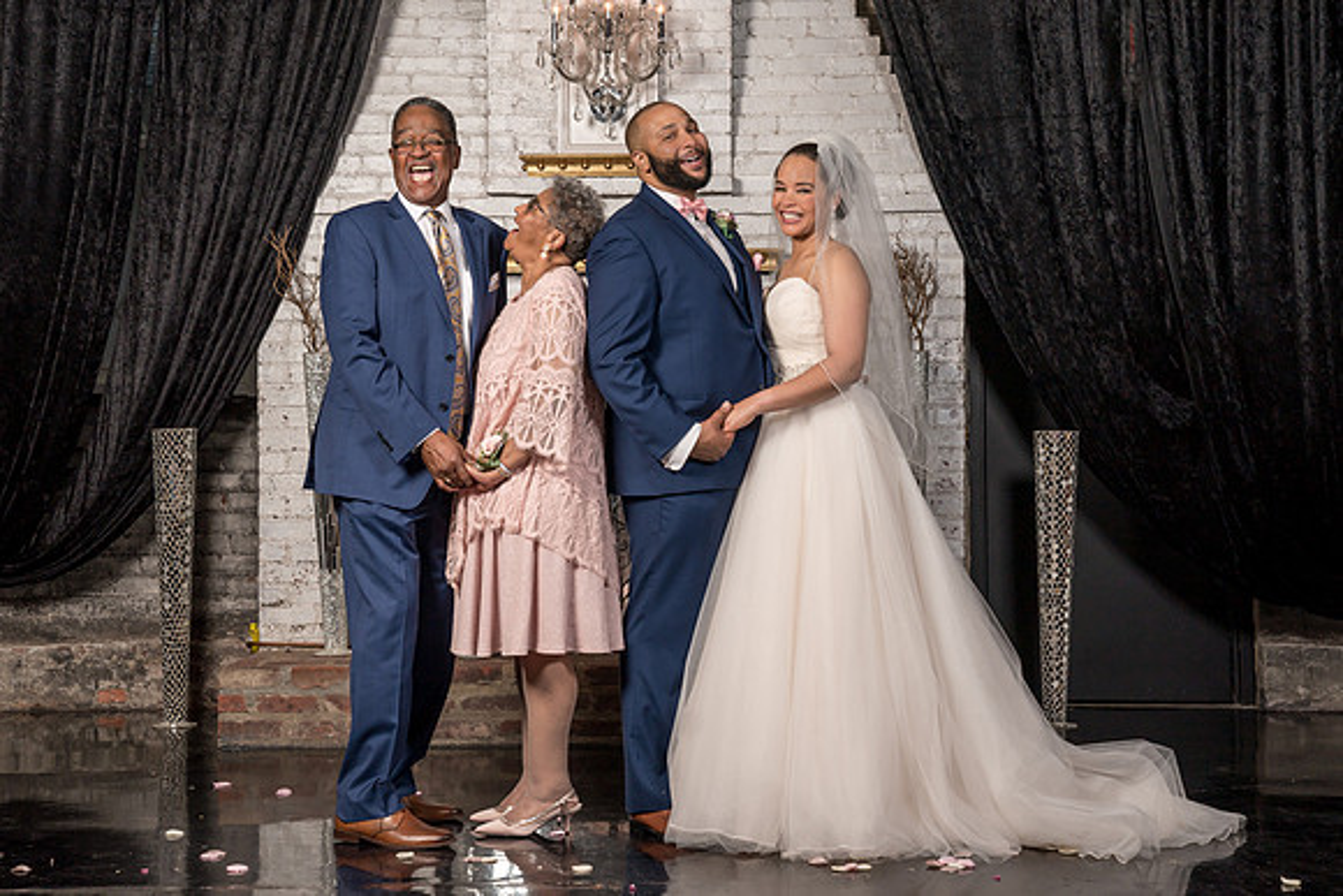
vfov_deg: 20.1
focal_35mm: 68
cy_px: 410
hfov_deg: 29.7
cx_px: 624
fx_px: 2533
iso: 200
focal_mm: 59
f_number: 5.6
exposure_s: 1/200
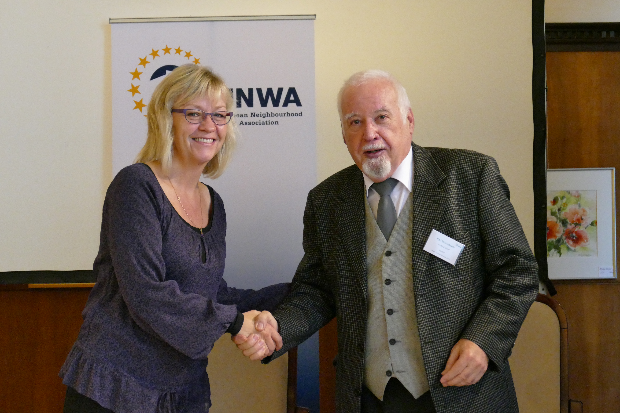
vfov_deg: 18.9
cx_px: 310
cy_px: 206
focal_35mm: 72
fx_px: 1240
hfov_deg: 28.1
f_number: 3.7
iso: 3200
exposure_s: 1/125
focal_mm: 26.28
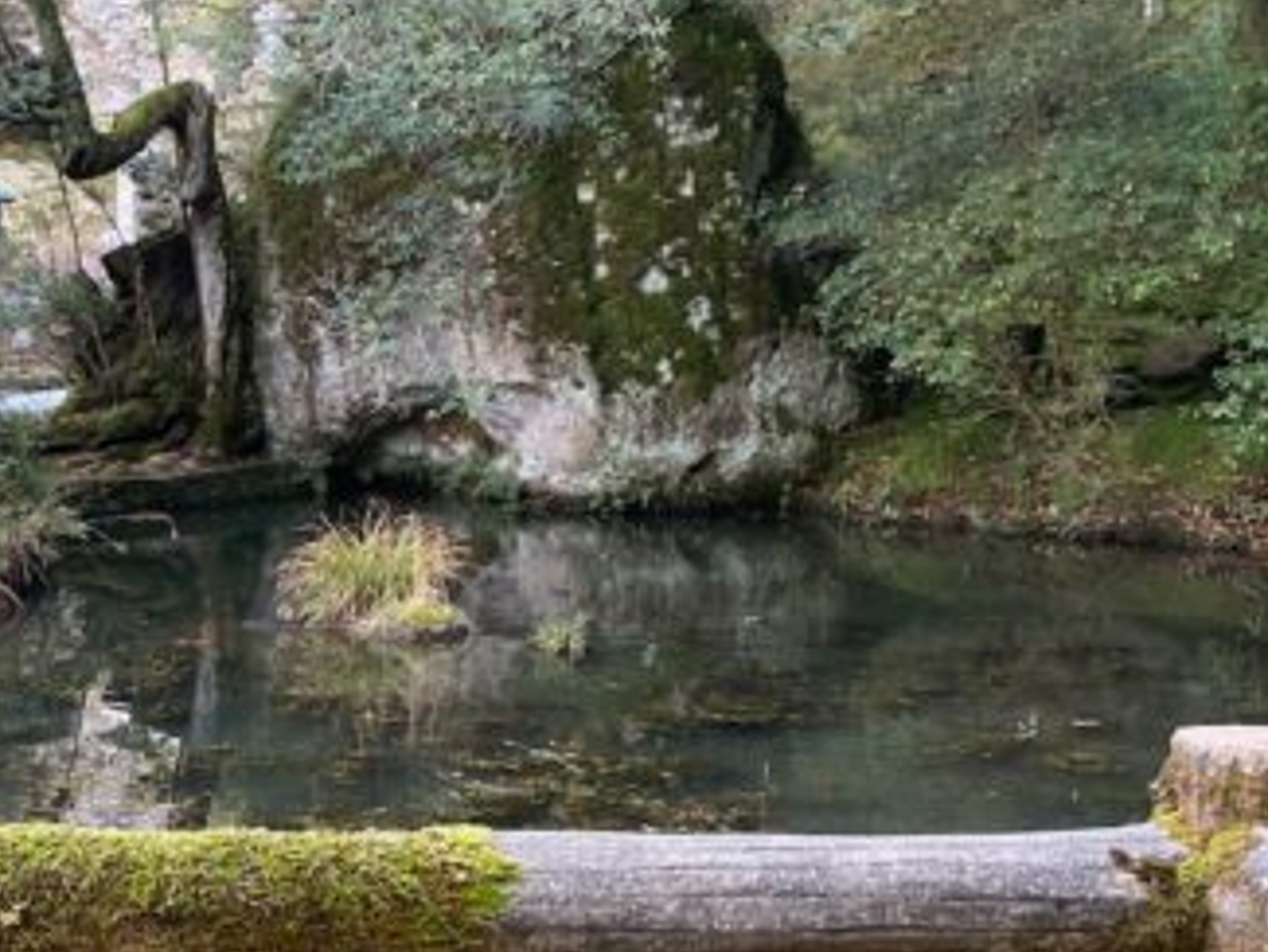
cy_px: 819
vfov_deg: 22.5
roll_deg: +2.0
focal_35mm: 64
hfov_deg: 27.8
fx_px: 2345
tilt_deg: -13.5
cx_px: -101
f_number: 1.8
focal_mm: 4.25
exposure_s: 1/107
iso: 125
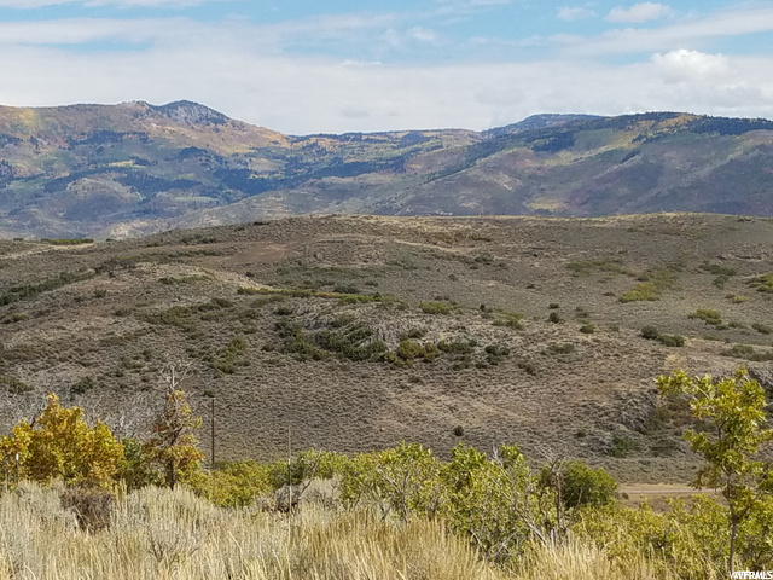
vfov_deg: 53.1
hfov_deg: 67.3
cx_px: 386
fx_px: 581
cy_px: 290
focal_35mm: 26
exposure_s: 1/2920
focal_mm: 4.2
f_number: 1.7
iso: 50
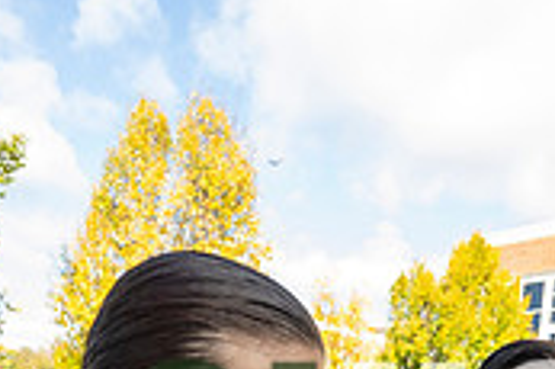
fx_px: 724
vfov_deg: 24.1
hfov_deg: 41.4
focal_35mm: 47
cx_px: 369
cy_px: 512
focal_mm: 14
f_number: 4.5
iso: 320
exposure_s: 1/500
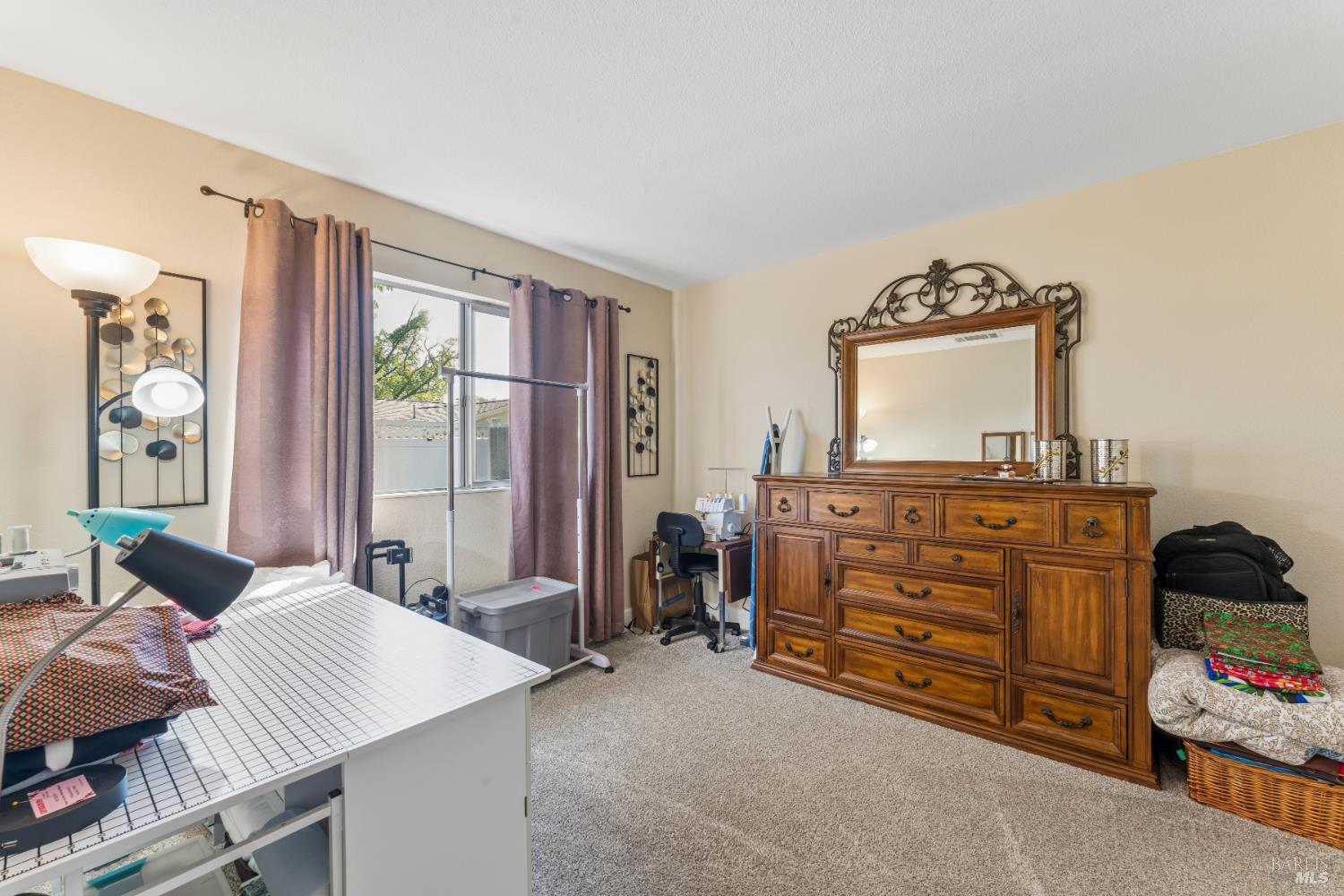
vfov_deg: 78.8
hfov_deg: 101.9
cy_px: 448
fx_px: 545
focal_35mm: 15
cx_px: 672
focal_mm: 14.6
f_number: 13
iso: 100
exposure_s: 1/2.5
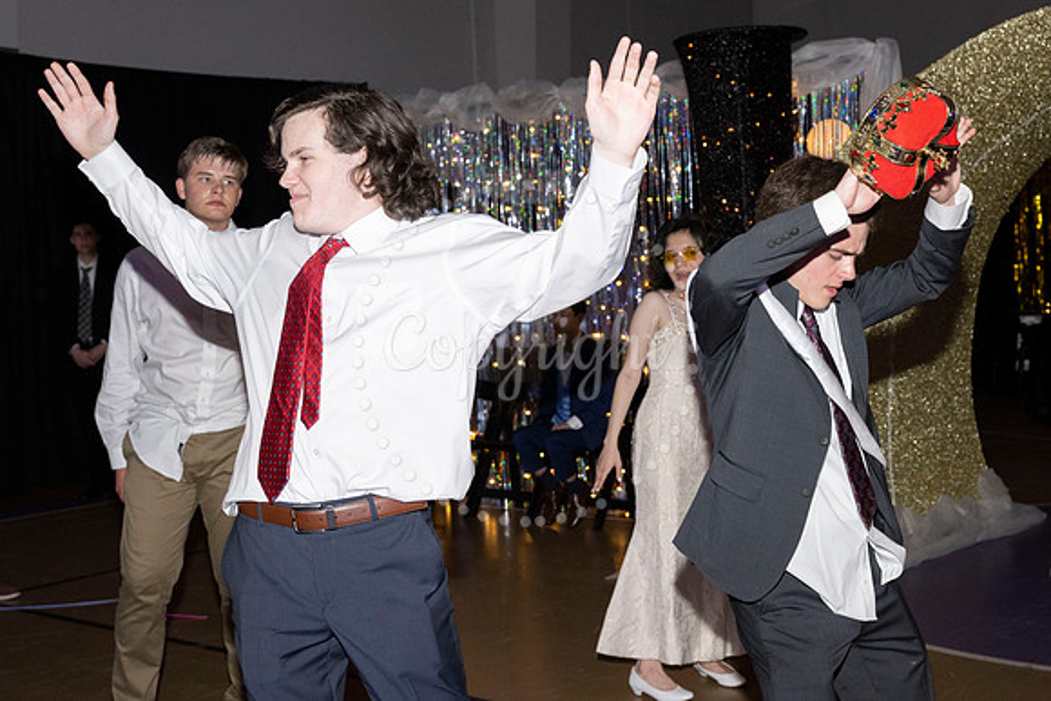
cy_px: 354
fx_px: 1435
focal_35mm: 49
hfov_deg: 40.2
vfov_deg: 27.5
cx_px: 562
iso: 2000
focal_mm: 42
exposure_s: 1/80
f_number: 5.6
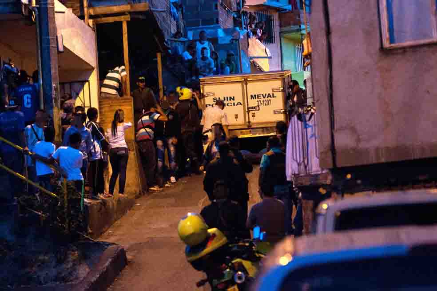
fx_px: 2002
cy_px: 146
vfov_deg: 8.3
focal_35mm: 165
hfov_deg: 12.5
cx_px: 218
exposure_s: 1/30
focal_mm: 110
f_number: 4
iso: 3200
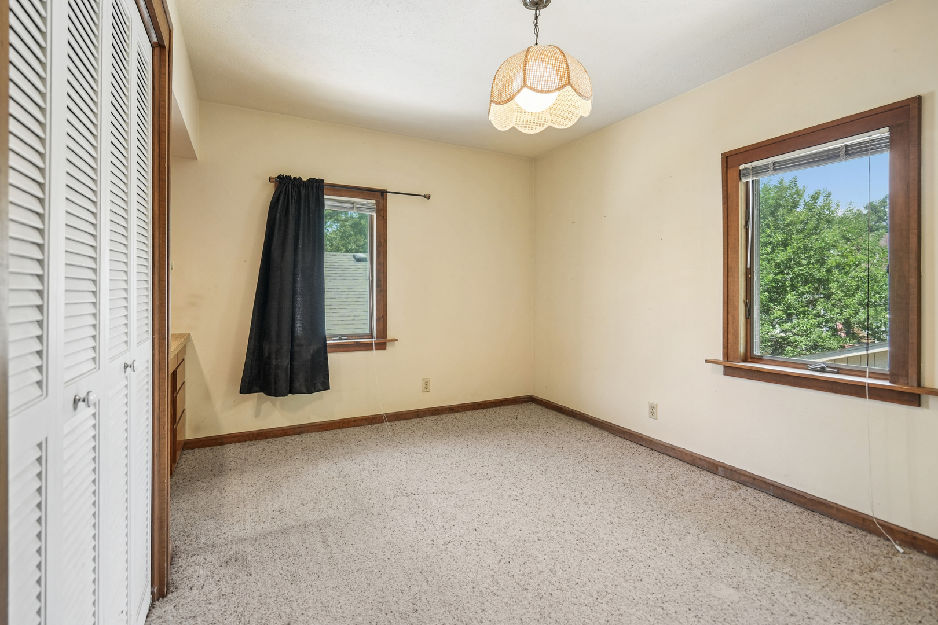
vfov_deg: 73.7
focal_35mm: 16
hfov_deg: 96.7
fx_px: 417
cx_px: 469
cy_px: 312
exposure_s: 1/40
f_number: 4.5
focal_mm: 16
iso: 400
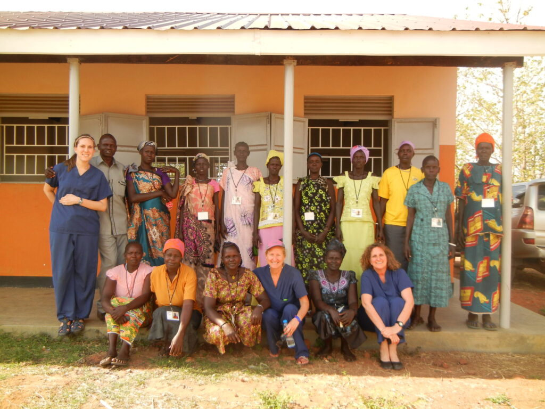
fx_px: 472
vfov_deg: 46.8
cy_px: 204
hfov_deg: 60.0
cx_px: 272
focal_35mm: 30
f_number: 3.5
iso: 160
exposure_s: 1/365
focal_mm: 5.4
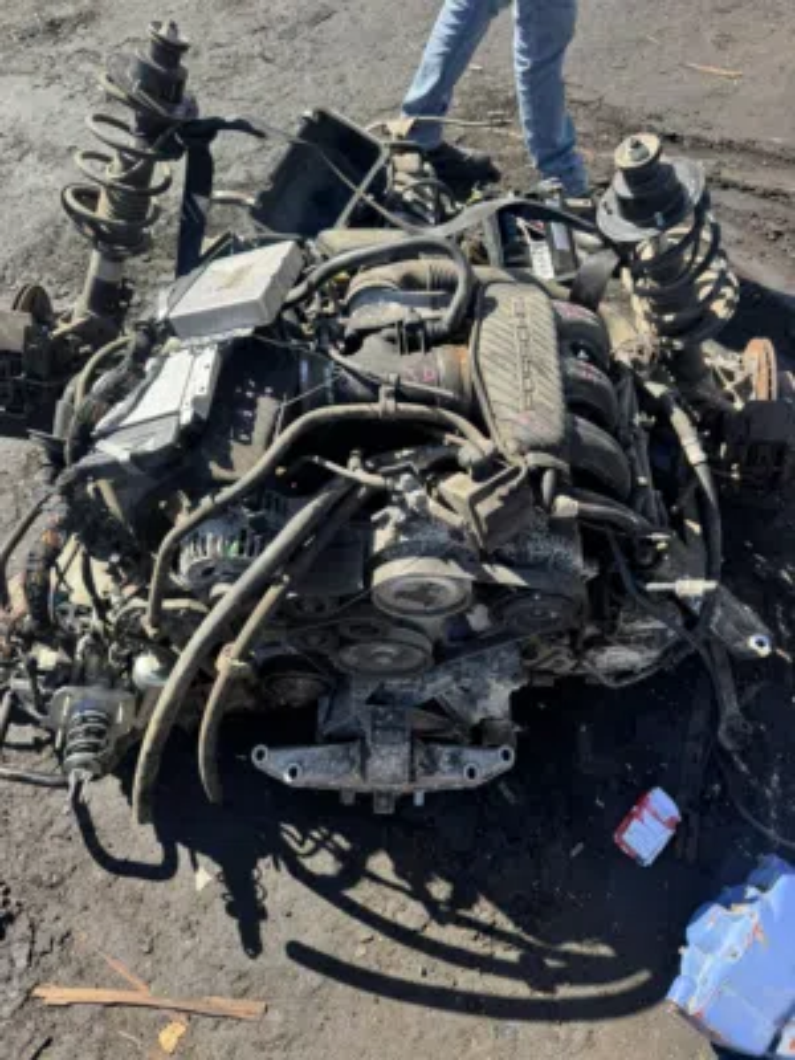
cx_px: 398
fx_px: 735
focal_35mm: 24
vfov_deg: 71.6
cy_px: 530
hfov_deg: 56.8
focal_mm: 6.76
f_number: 1.78
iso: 80
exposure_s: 1/938
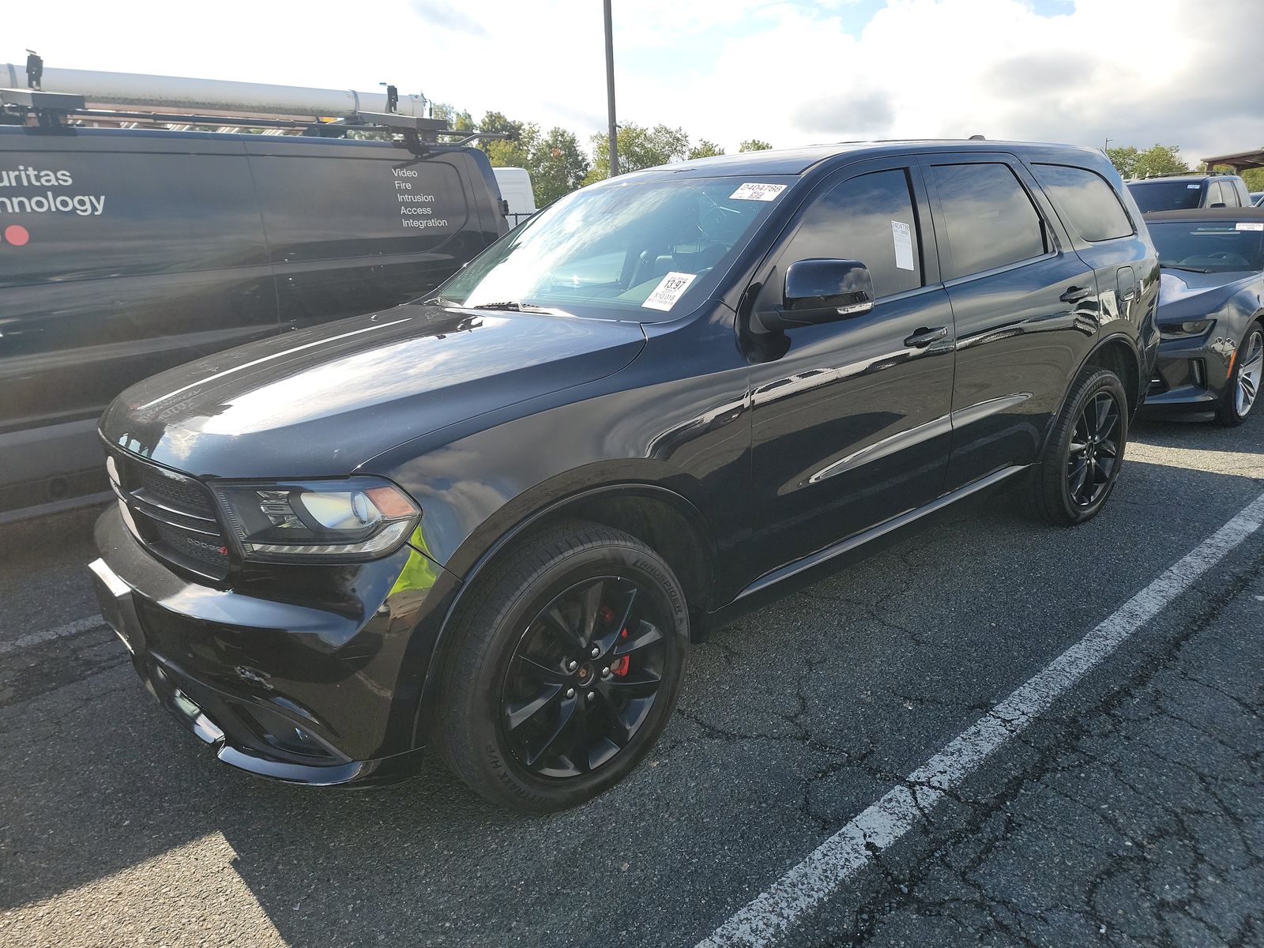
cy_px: 474
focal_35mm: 24
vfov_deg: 56.8
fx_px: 876
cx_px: 632
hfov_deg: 71.6
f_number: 1.8
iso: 50
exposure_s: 1/494
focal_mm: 6.7
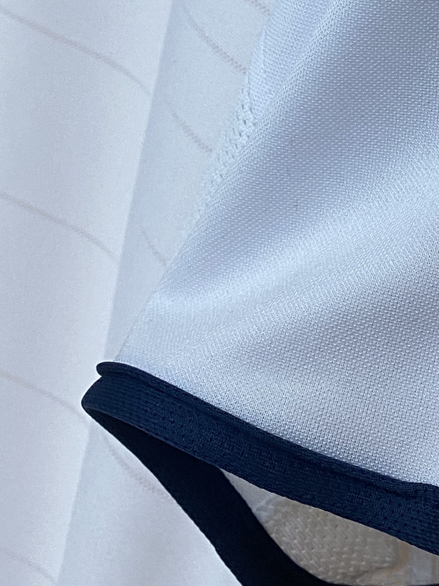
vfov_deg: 19.8
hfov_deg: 15.7
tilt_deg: -13.1
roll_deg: -18.8
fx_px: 1522
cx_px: 542
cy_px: -202
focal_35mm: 90
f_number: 1.8
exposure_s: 1/50
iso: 100
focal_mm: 4.25
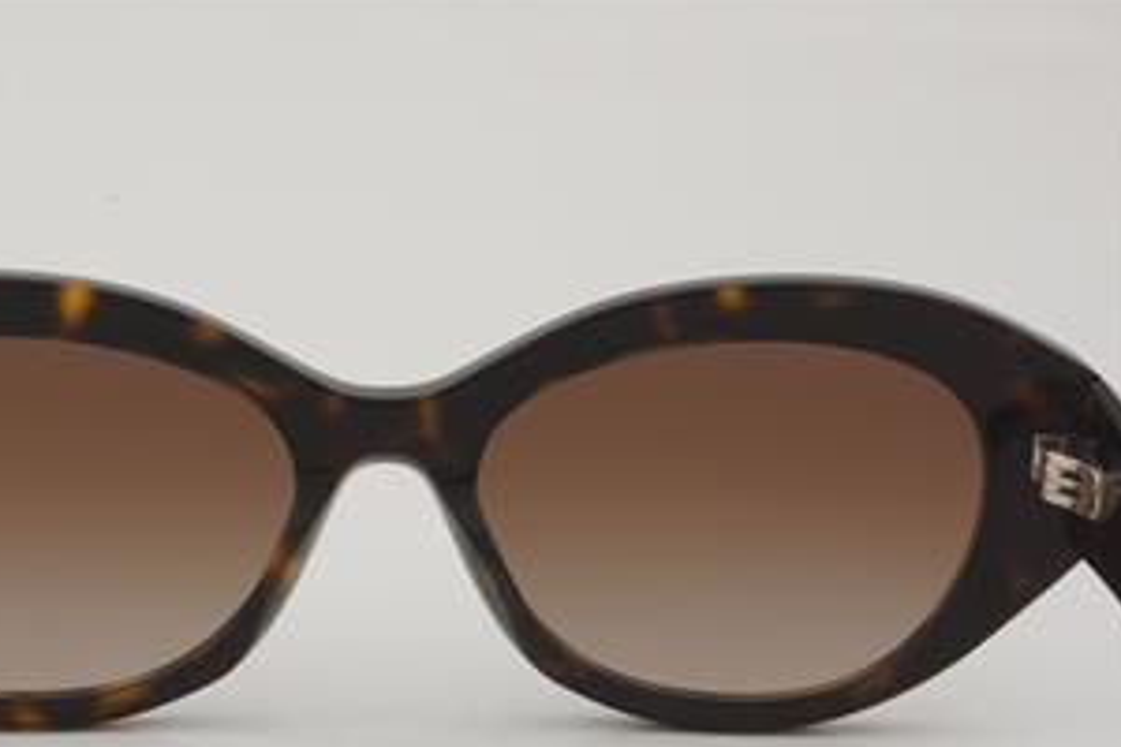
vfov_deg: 13.7
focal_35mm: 100
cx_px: 389
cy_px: 478
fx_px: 3114
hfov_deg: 20.4
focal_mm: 50
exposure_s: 1/3
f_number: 32
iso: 100
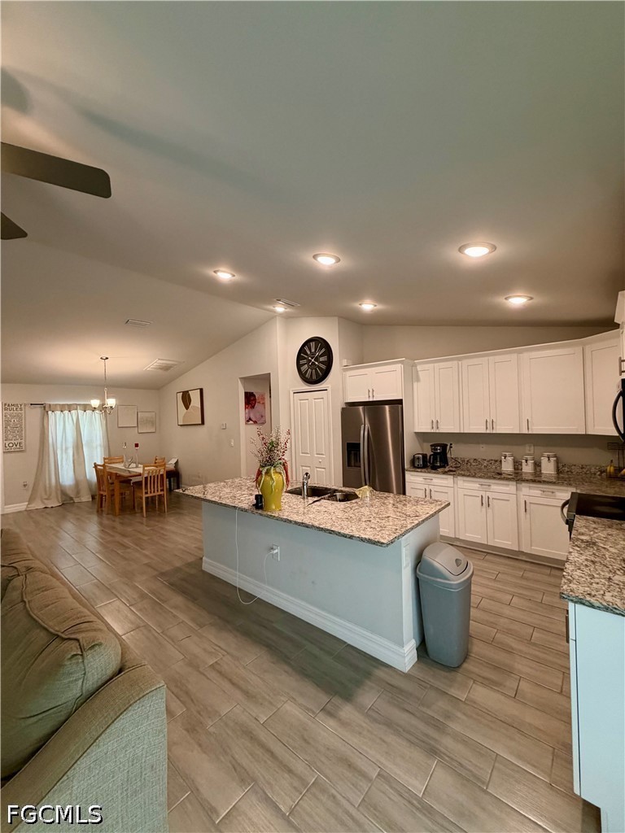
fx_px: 337
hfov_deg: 85.7
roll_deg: +1.5
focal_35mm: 14
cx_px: 312
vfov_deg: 102.1
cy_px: 416
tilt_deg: +0.0
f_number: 2.2
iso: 250
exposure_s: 1/120
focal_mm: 2.22
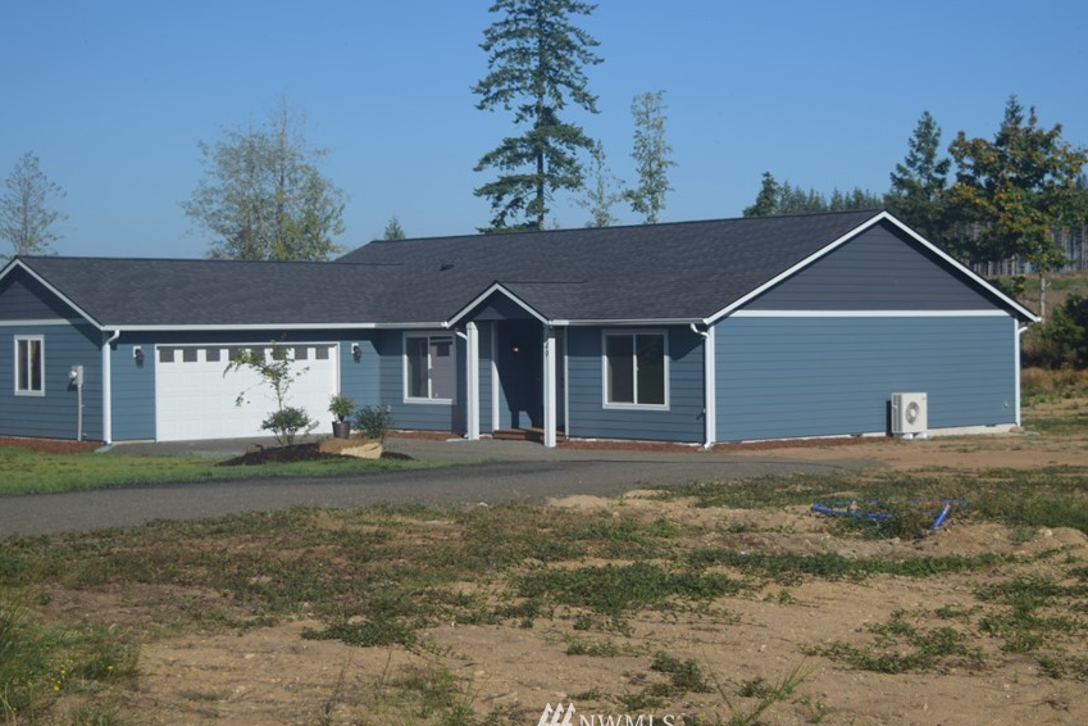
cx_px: 609
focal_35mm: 69
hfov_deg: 29.2
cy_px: 303
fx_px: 2085
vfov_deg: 19.7
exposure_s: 1/2500
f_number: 4.8
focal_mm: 36
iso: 200
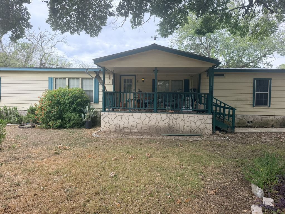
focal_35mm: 24
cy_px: 107
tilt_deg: -2.3
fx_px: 198
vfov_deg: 56.8
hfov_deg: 71.6
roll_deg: -1.1
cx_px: 142
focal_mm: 6.76
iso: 100
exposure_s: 1/1091
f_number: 1.78
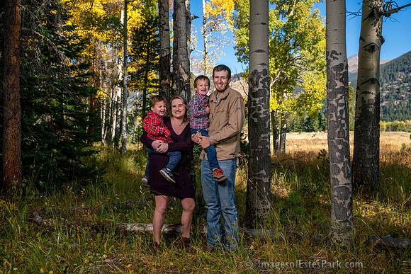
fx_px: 400
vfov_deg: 37.9
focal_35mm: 35
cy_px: 137
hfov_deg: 54.4
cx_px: 206
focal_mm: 35
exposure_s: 1/800
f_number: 5
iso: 160
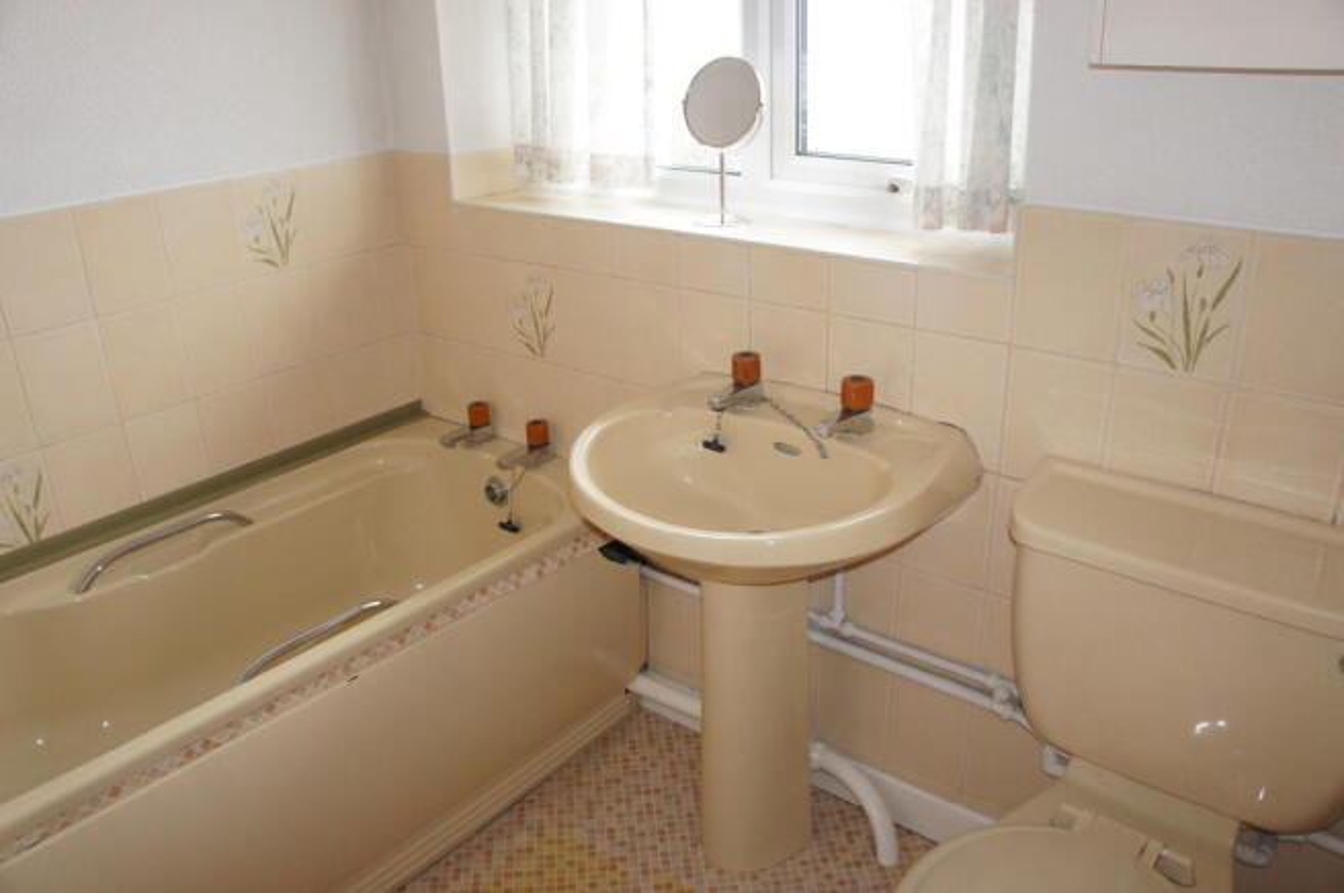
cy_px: 446
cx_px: 672
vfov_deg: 47.8
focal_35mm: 27
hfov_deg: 67.4
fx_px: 1007
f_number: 3.5
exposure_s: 1/60
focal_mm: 18
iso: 800
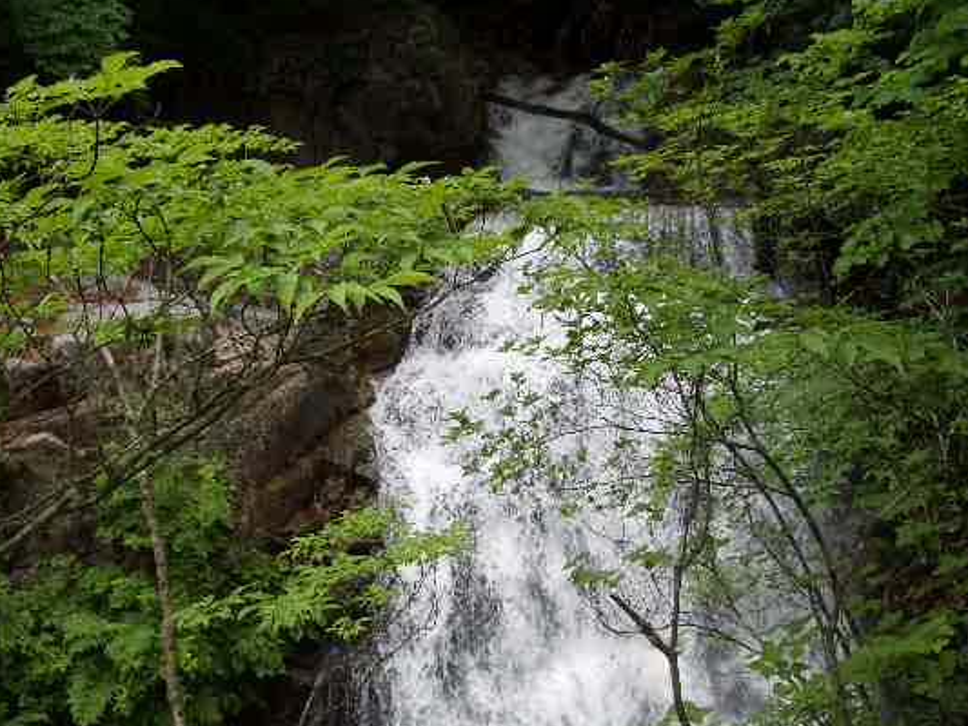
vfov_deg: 34.3
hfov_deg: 44.8
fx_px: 1175
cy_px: 421
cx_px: 474
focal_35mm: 42
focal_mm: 5.8
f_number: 4.3
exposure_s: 1/200
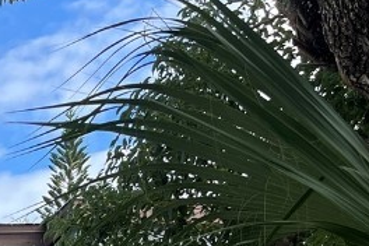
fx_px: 1076
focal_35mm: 105
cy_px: 498
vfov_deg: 11.7
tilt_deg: +1.4
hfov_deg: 16.9
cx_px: -240
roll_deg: -0.2
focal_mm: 5.1
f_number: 1.6
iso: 50
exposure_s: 1/1238
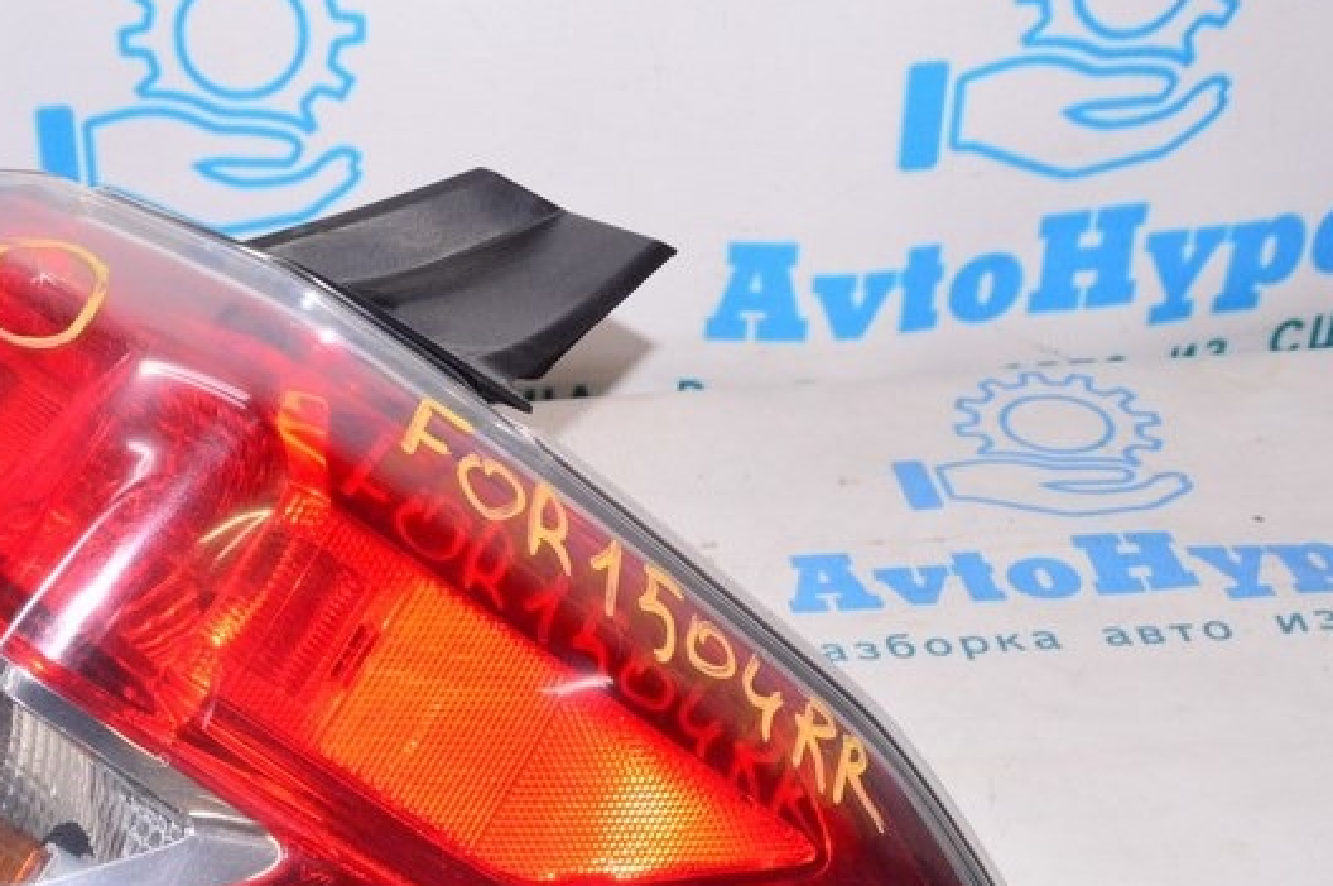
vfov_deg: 21.0
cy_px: 708
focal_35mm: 64
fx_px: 2368
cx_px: 48
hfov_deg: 29.7
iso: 1600
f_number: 8
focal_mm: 22
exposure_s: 1/160
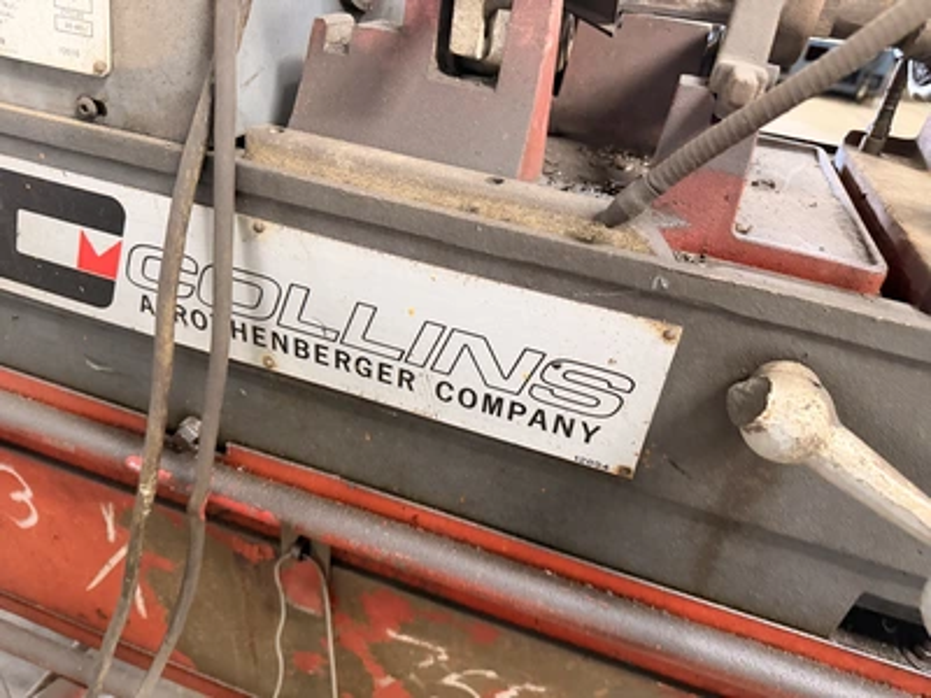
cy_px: 349
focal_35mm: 24
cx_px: 466
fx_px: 645
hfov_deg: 71.6
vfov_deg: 56.8
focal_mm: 6.76
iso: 800
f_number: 1.78
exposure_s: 1/40
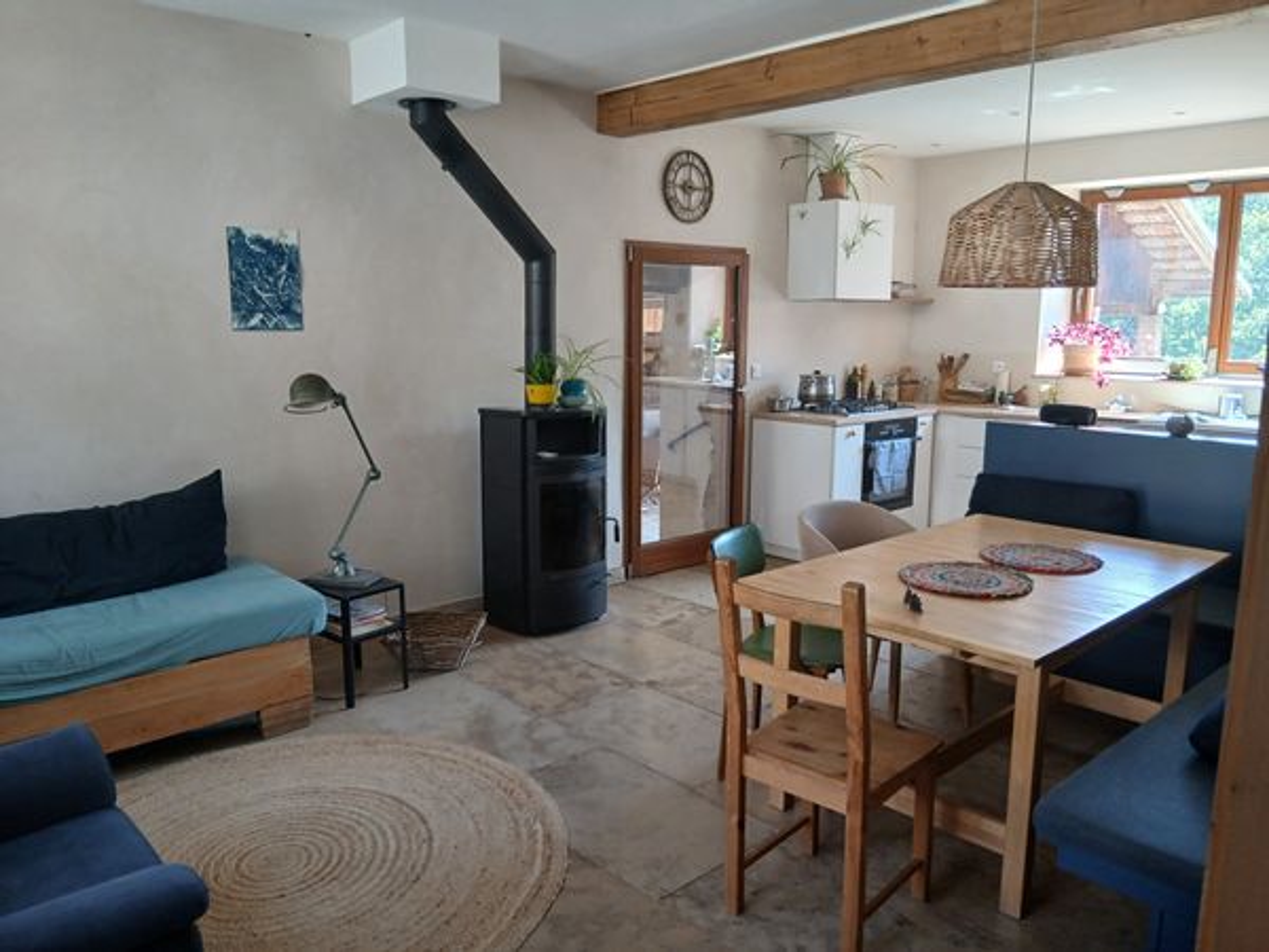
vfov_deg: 53.1
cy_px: 476
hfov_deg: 67.3
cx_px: 634
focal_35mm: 26
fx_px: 953
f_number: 1.8
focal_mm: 3.98
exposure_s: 1/50
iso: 100
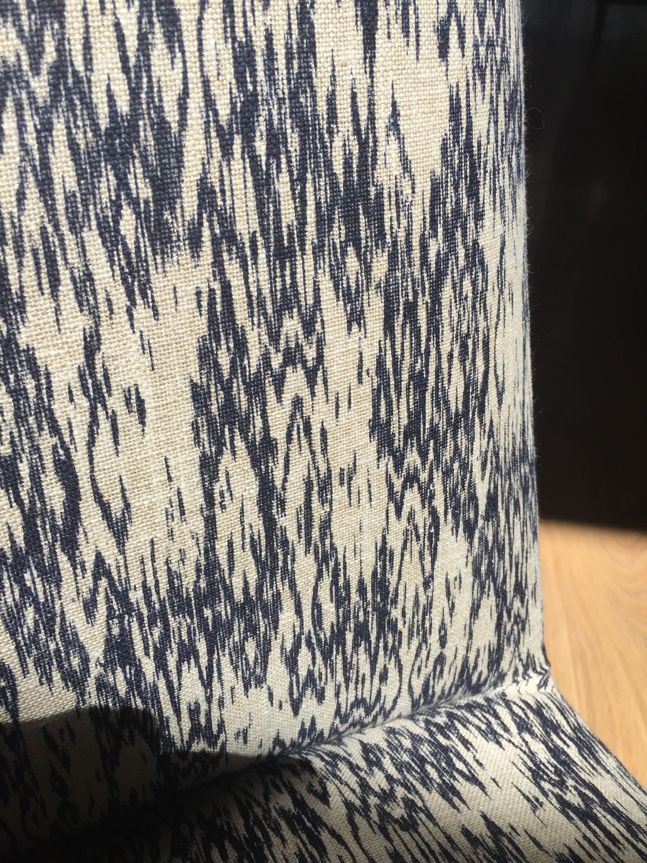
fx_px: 723
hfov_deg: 48.2
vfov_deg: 61.7
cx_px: 324
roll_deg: -0.6
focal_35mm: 29
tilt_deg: -32.7
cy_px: 432
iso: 32
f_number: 2.2
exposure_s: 1/1522
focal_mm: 4.15
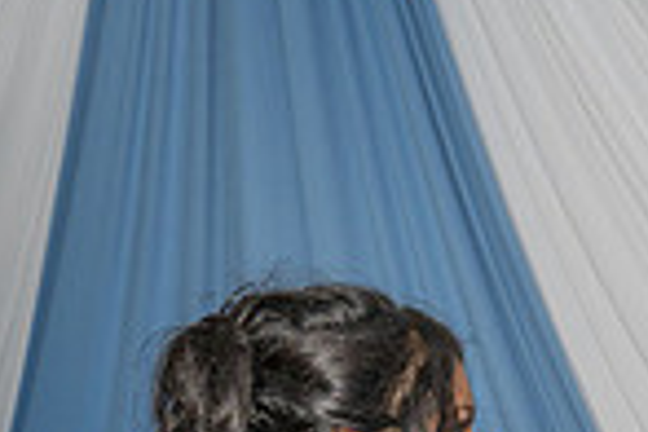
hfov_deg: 19.8
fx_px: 1710
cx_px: 833
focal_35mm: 95
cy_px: 681
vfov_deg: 13.4
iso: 250
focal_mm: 24
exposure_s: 1/160
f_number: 4.5
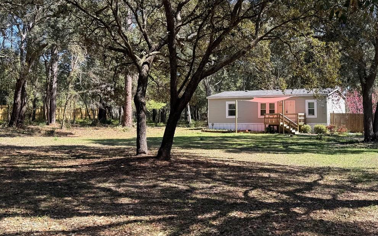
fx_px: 422
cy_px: 80
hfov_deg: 47.2
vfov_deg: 31.0
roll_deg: +0.2
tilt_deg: +5.6
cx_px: 262
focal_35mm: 41
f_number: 1.78
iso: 80
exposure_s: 1/796
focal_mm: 6.76
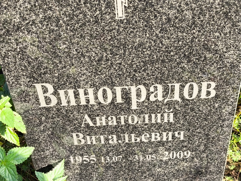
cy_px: 90
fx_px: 348
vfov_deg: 29.1
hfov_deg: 38.2
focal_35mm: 50
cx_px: 120
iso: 50
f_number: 1.7
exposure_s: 1/129
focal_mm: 4.71
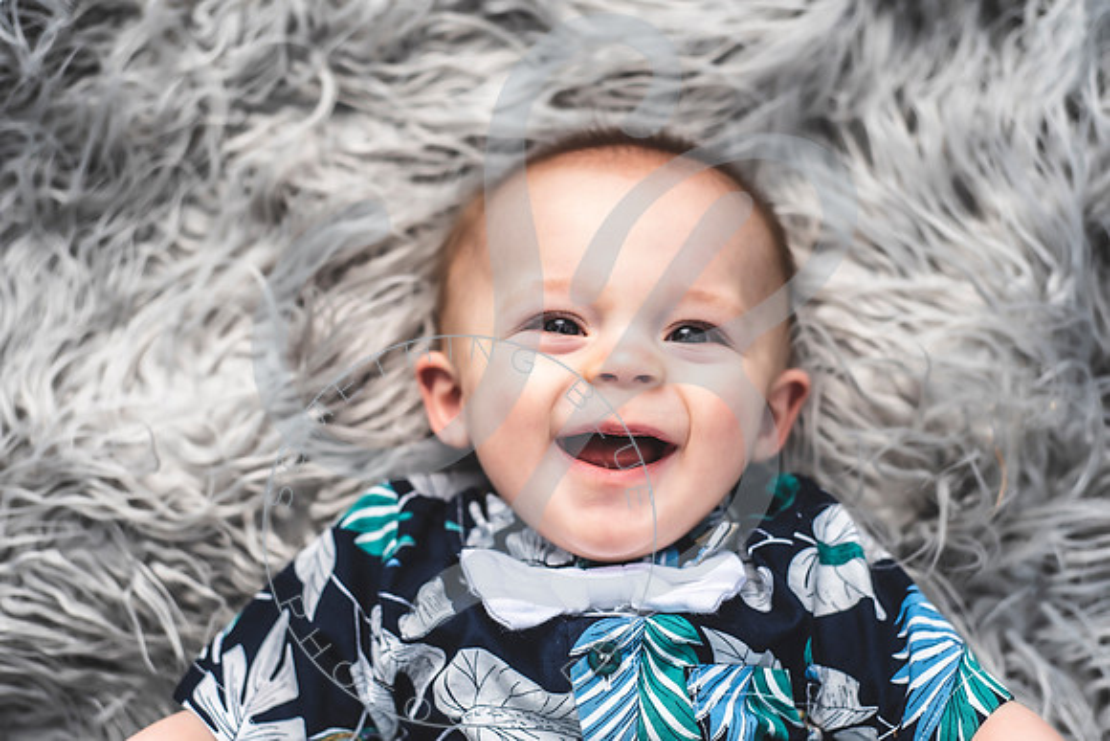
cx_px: 555
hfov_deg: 39.6
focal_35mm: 50
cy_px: 370
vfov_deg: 27.0
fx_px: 1542
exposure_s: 1/1600
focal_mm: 50
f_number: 2.8
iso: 100
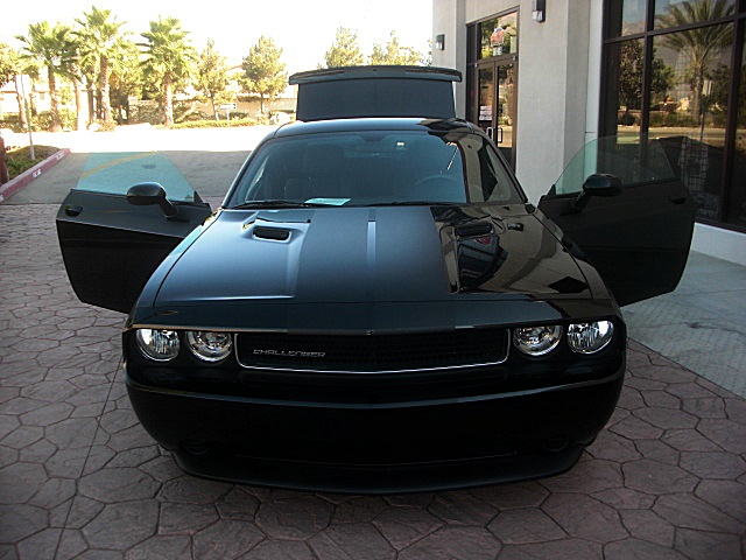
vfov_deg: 39.7
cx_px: 373
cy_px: 280
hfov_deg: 51.4
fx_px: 776
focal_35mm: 36
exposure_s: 1/100
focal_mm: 6.3
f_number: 2.8
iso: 50
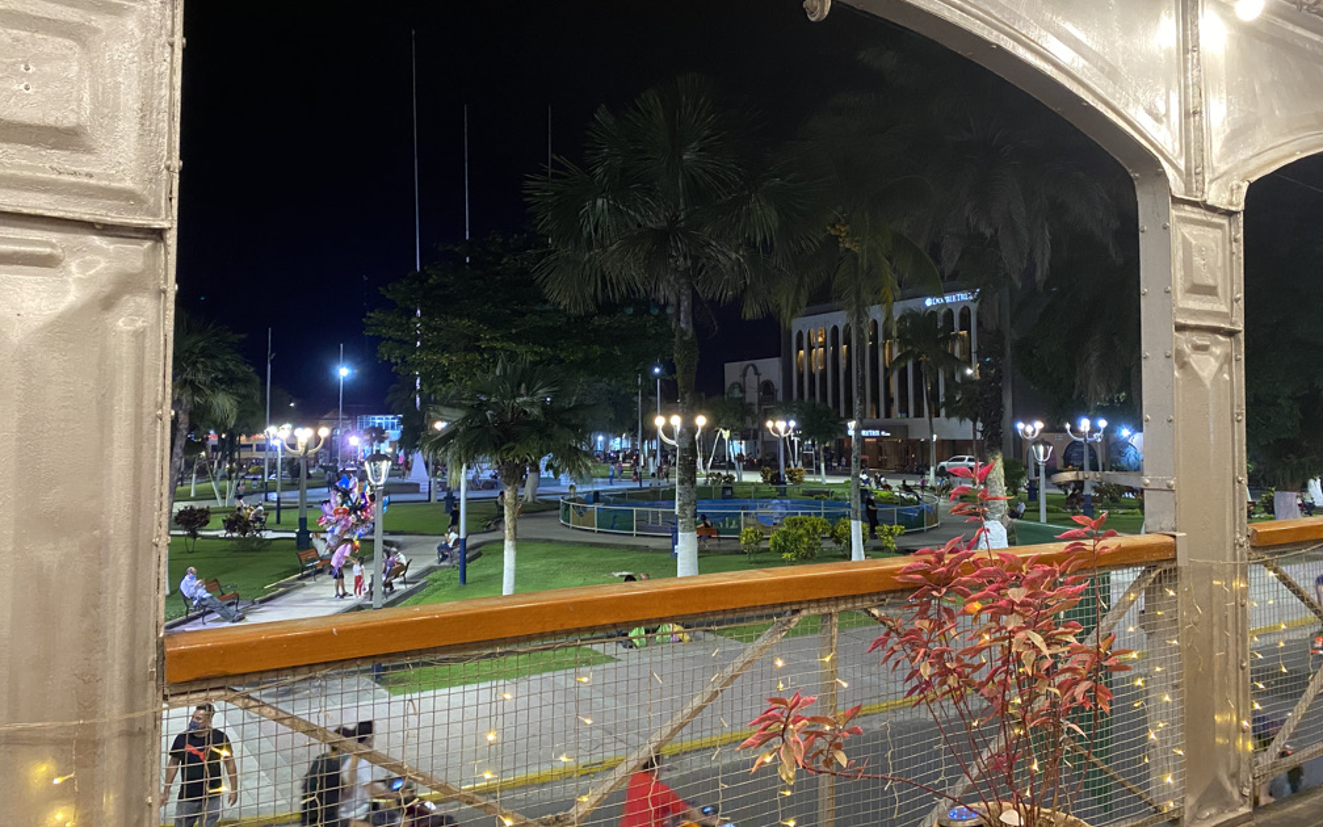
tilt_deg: +3.5
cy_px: 371
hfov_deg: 66.5
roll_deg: +0.9
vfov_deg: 44.5
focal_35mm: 28
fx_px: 1010
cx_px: 664
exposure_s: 1/30
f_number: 1.8
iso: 500
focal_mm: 4.25
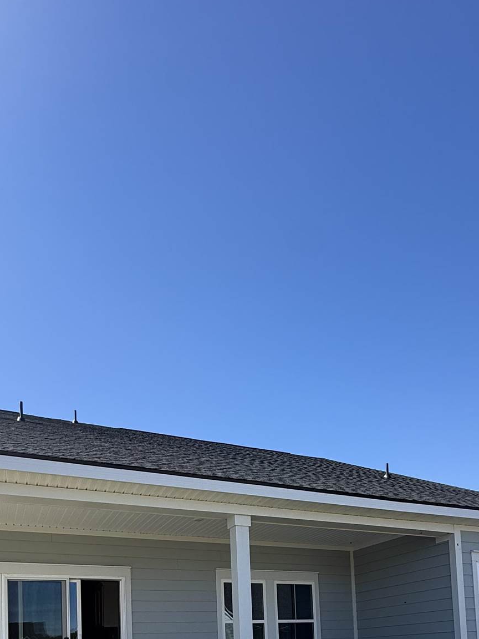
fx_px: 517
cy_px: 625
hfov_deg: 49.7
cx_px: 221
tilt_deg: +4.3
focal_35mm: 28
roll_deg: +1.5
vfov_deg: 52.0
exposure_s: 1/970
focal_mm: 2.22
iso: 50
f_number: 2.2
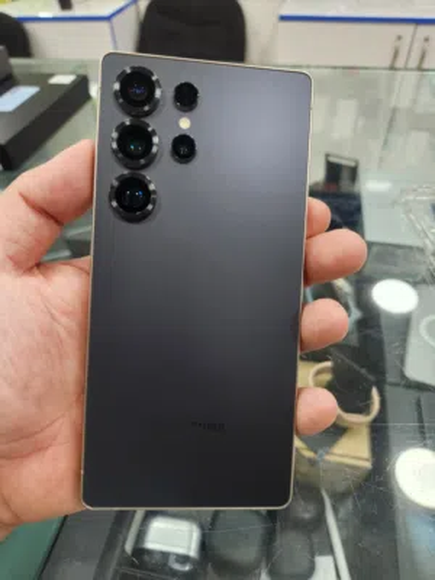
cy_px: 290
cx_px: 218
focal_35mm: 23
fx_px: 385
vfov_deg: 73.9
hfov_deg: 58.9
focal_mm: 5.4
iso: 100
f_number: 1.8
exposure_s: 1/180
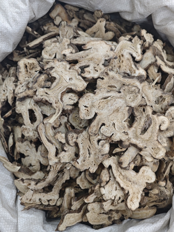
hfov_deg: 56.8
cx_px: 87
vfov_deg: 71.6
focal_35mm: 24
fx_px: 161
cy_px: 116
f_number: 1.6
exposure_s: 1/100
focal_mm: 5.84
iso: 400
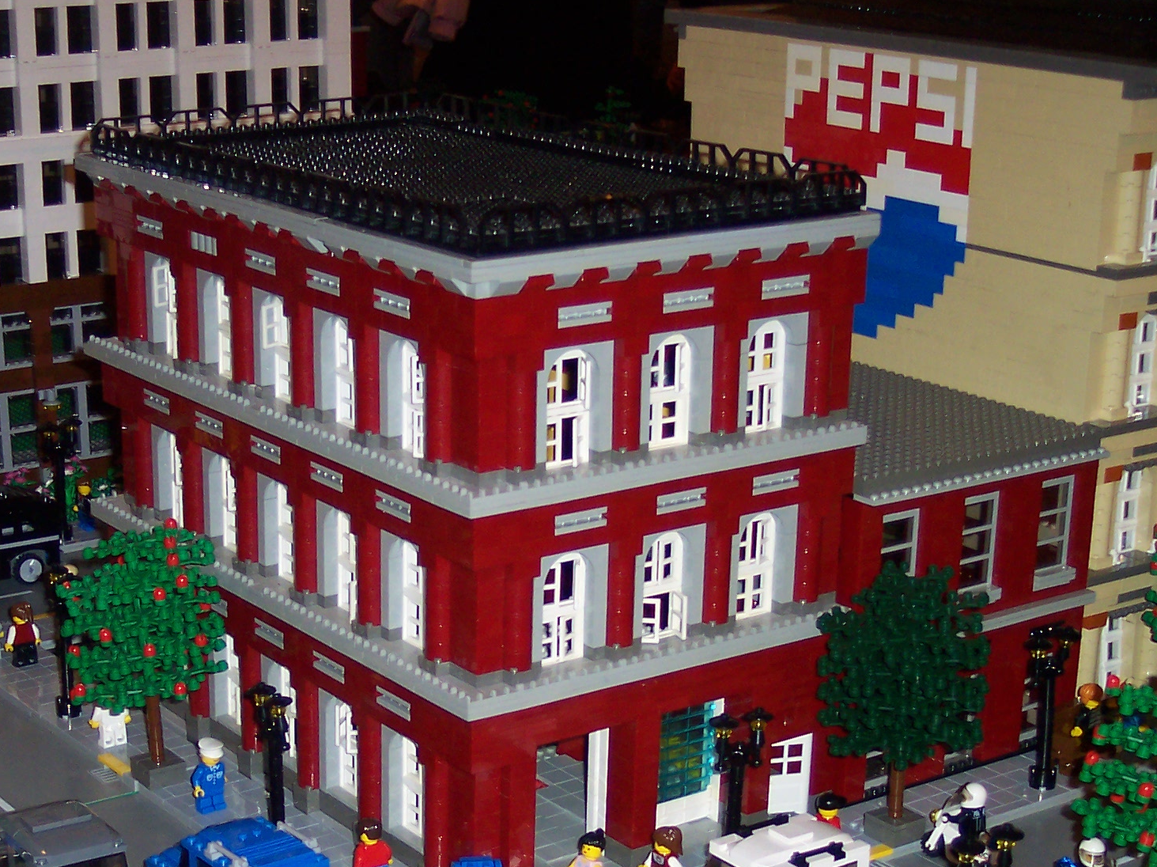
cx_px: 461
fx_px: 2238
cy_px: 661
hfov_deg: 28.9
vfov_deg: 21.7
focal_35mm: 67
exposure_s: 1/30
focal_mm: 8
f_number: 2.8
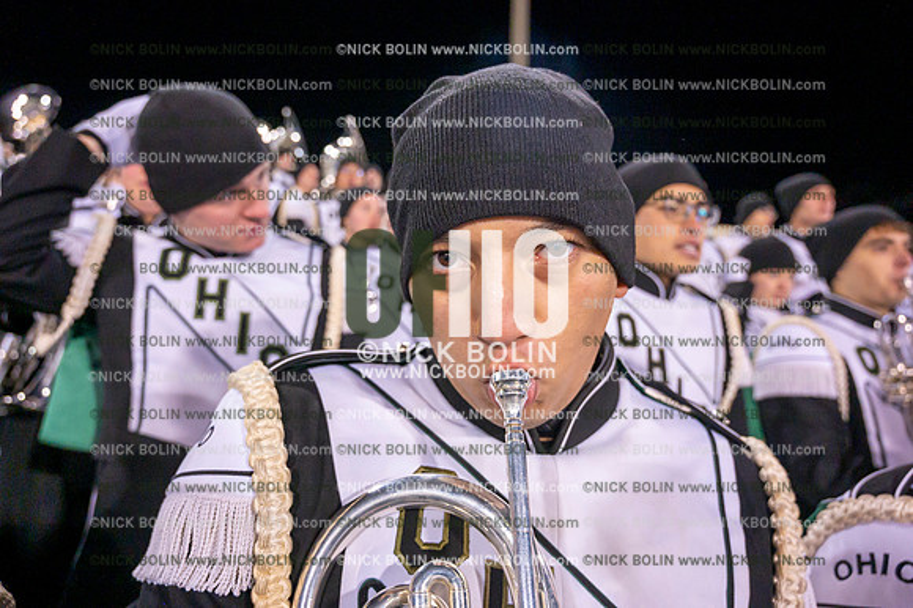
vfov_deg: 53.1
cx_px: 456
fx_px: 608
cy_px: 304
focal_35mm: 24
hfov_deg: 73.8
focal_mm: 24
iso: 5000
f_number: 4.5
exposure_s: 1/640
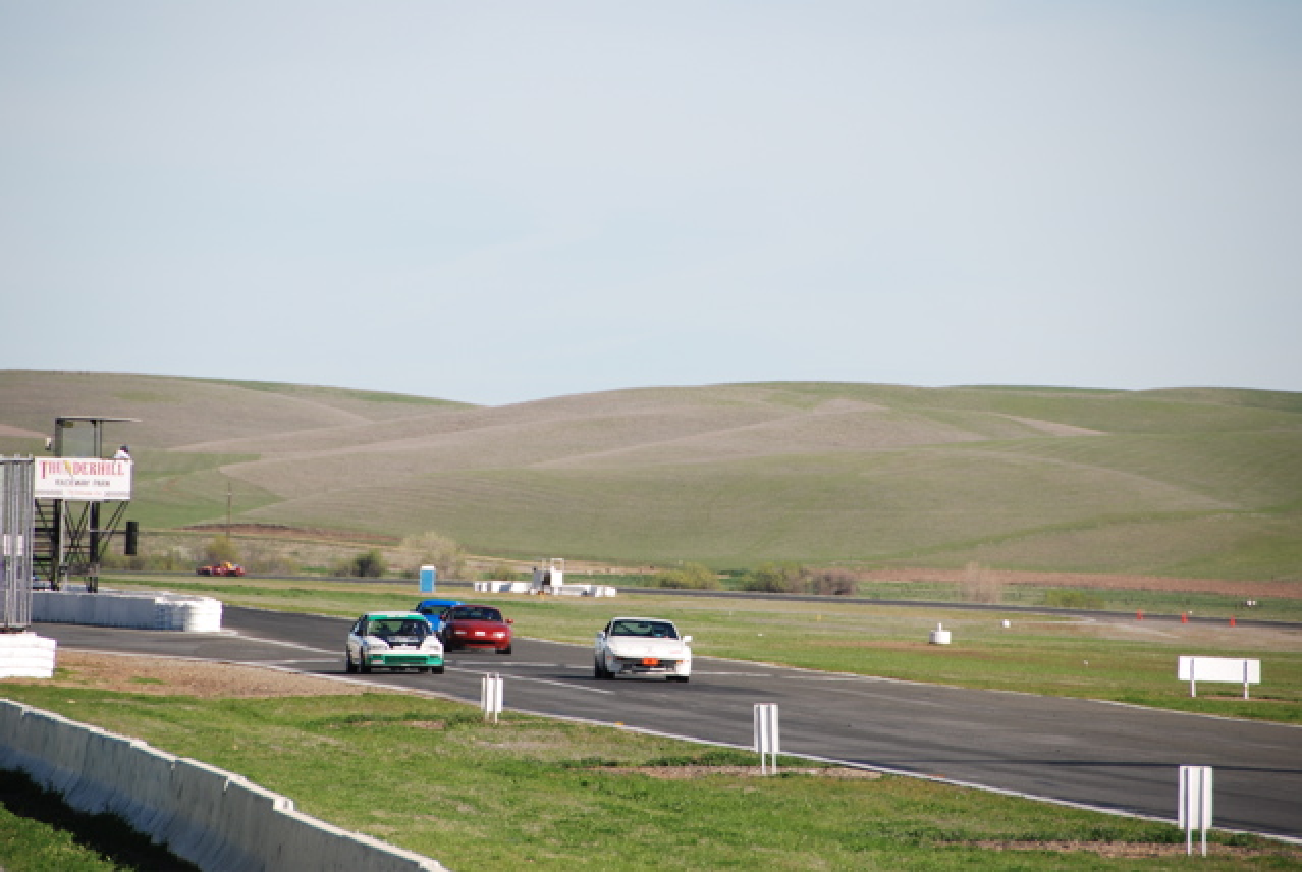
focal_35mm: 300
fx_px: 10865
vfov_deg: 4.6
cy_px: 436
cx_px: 651
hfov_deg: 6.9
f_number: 5.6
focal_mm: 200
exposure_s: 1/800
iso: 200
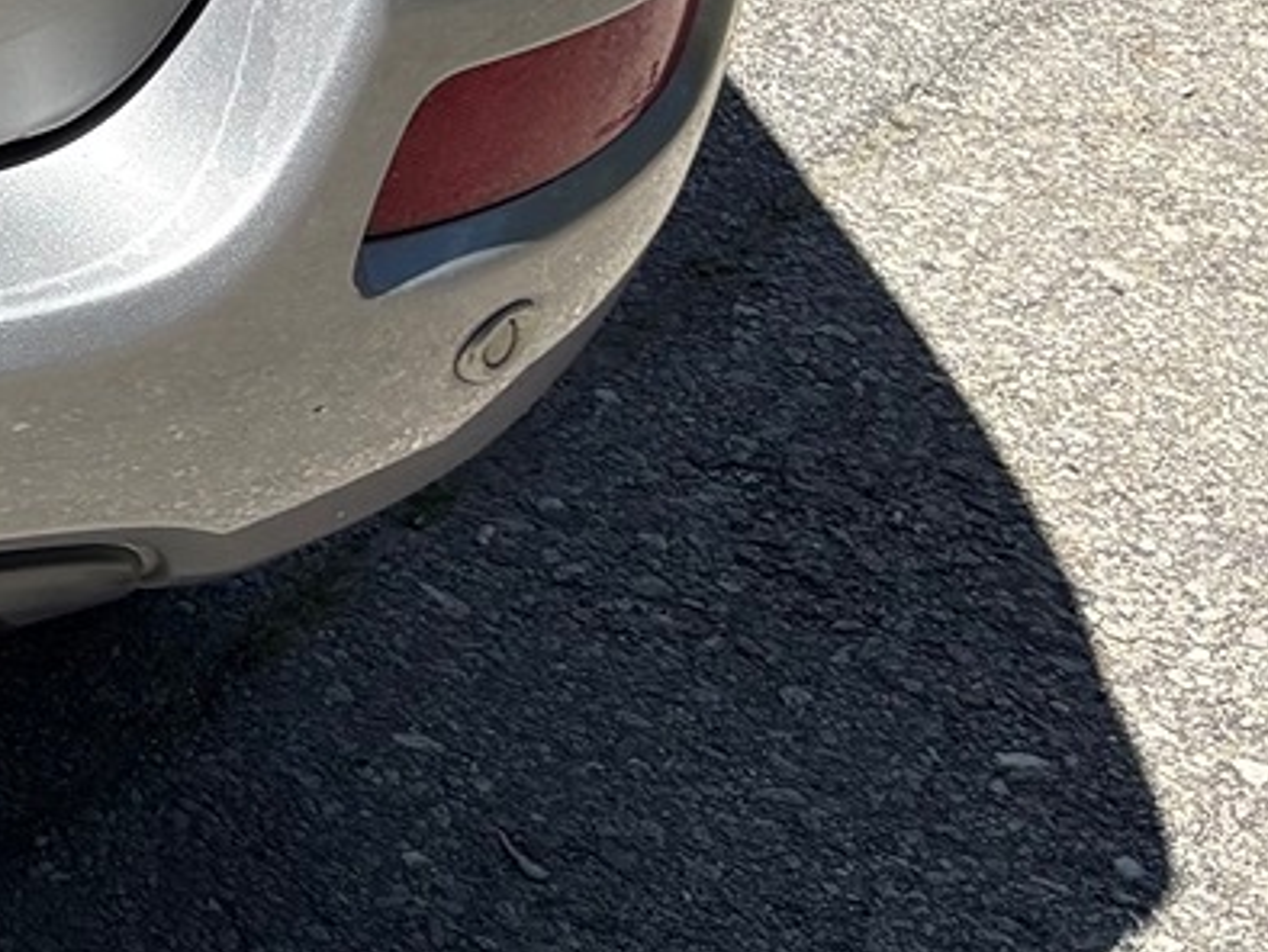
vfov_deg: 10.3
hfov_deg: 12.2
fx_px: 4875
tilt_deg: -20.5
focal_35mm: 133
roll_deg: +2.8
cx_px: -1657
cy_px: -926
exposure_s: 1/3279
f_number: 1.6
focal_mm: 5.96
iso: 64
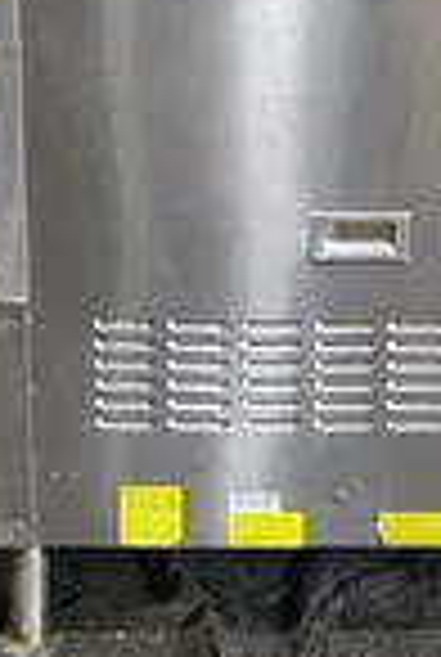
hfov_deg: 14.7
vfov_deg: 20.6
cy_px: -104
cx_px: 322
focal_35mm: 93
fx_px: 1701
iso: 1000
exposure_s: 1/40
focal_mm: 12.76
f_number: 3.5
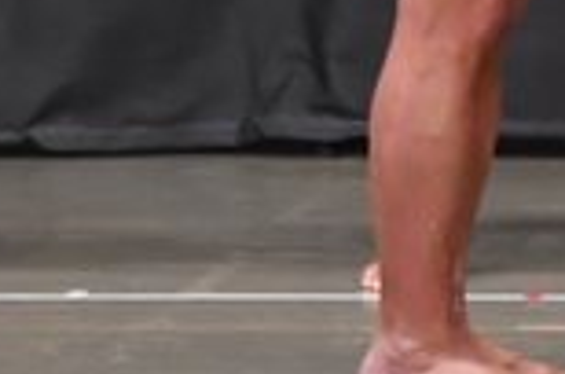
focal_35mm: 1019
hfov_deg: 2.0
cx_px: 1246
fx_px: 15960
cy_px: -462
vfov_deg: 1.3
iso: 5000
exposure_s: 1/400
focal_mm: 135
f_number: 5.6
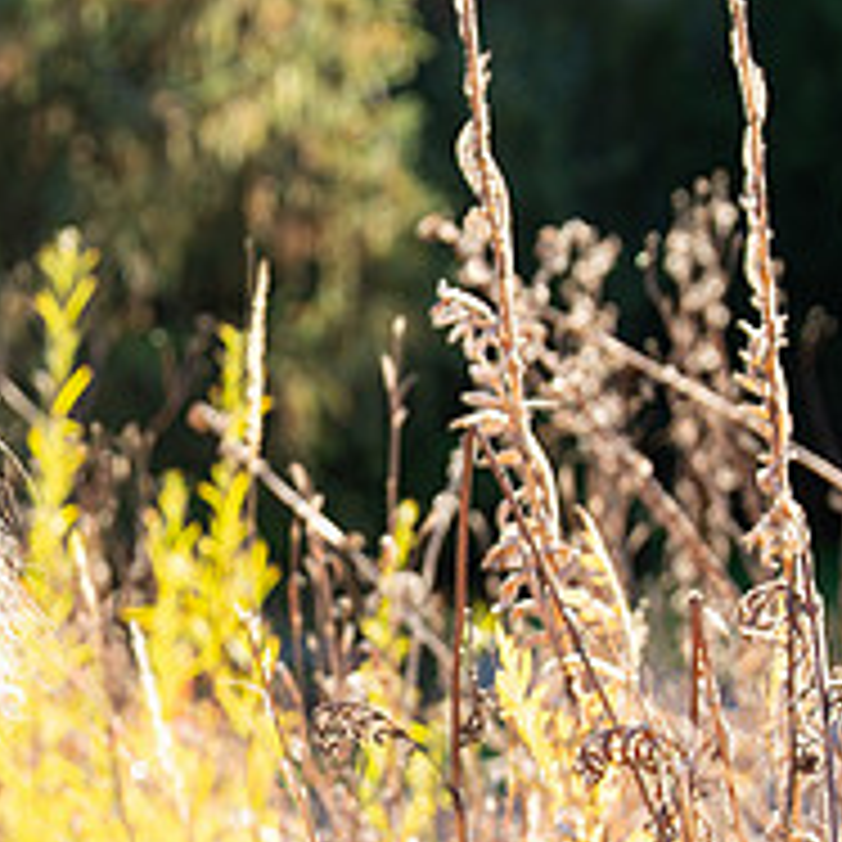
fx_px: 7513
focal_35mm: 273
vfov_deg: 6.4
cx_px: -196
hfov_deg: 6.4
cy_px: 818
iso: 160
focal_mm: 98
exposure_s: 1/200
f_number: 4
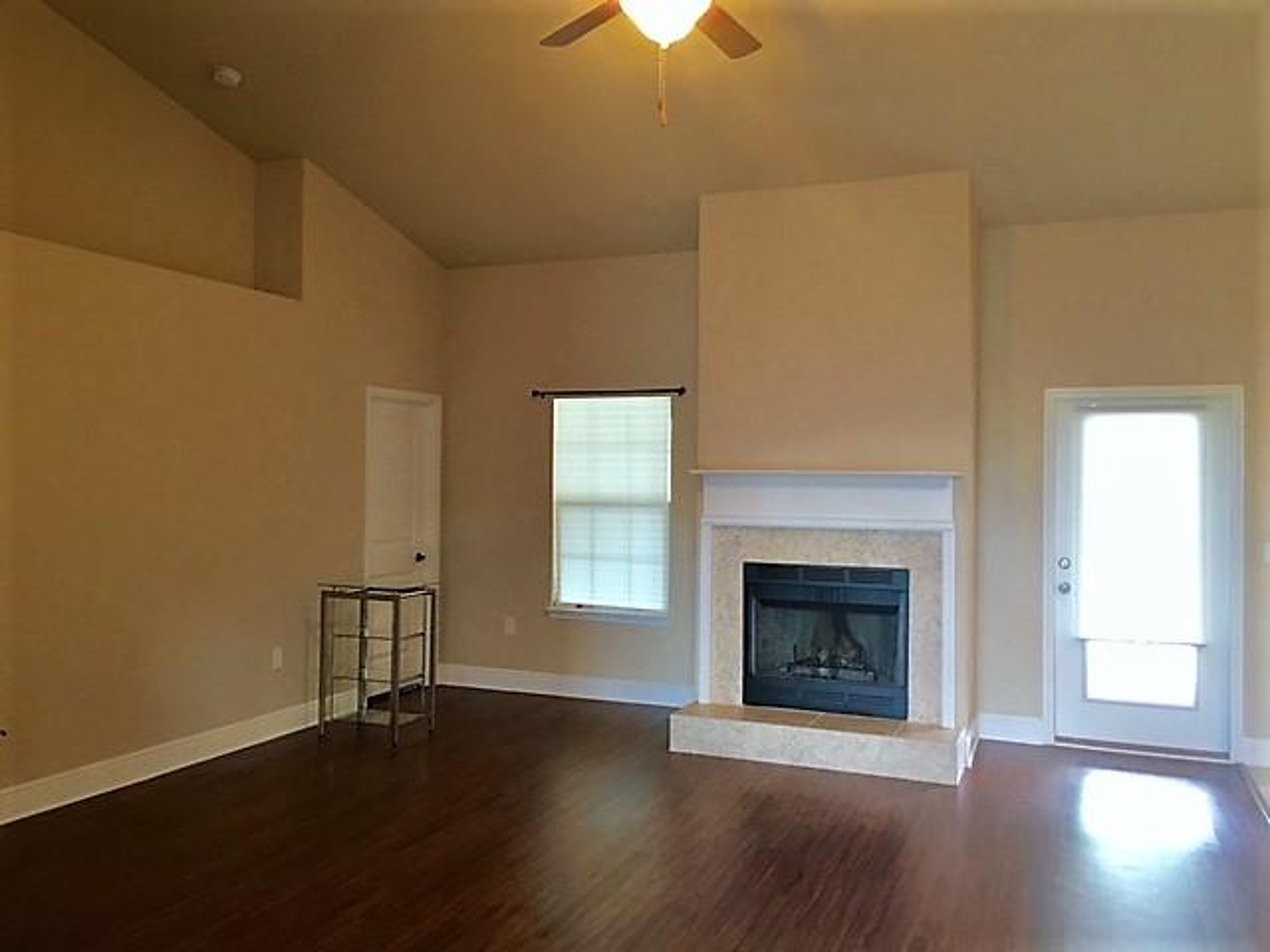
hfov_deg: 61.7
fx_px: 1064
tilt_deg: +0.4
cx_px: 635
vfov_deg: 48.2
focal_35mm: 29
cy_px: 476
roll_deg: -0.8
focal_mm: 4.15
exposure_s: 1/17
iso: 64
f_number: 2.2
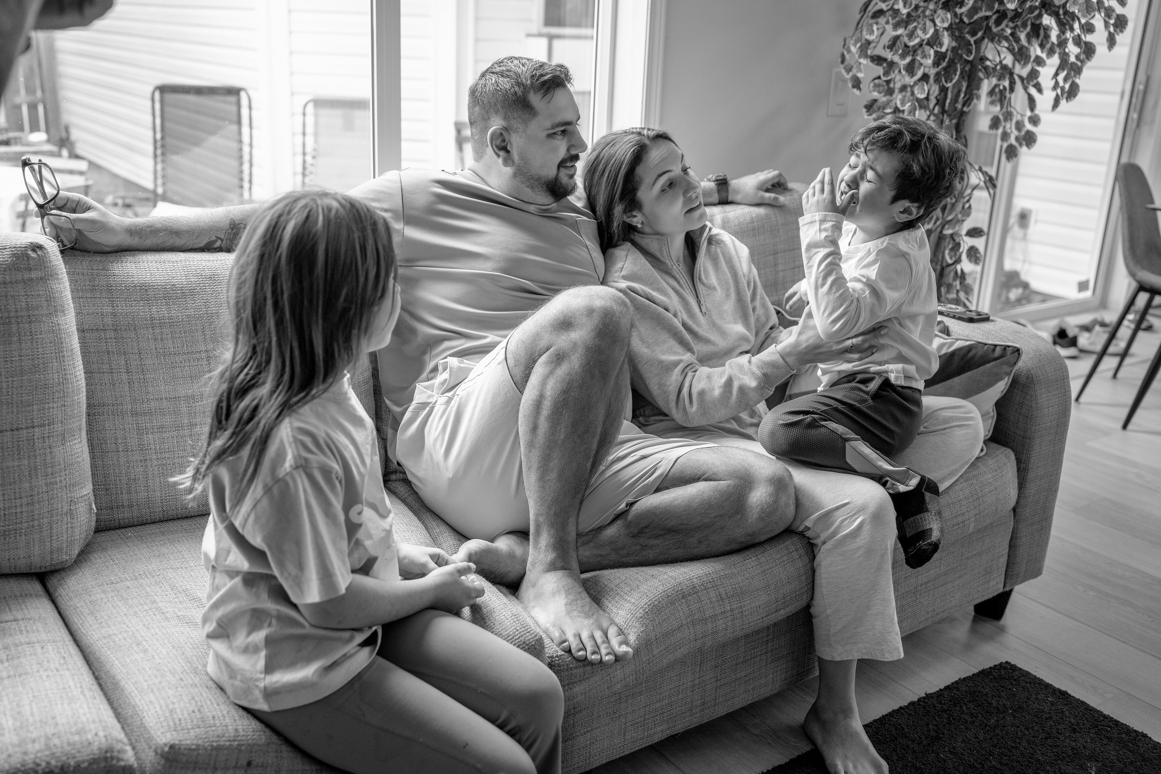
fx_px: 1129
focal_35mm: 35
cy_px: 387
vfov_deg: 37.9
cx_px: 580
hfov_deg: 54.4
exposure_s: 1/160
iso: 800
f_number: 2.8
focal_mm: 35
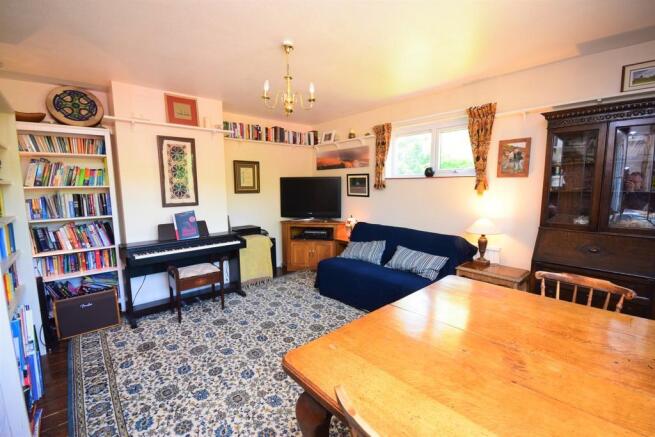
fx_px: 273
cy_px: 218
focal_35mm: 15
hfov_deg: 100.4
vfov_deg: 77.4
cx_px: 328
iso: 1600
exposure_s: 1/60
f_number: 6.3
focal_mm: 10
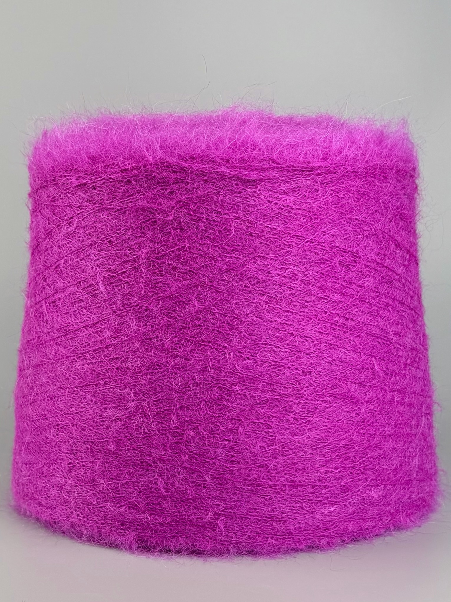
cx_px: 226
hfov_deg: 56.8
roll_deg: +1.8
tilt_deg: -8.2
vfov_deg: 71.6
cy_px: 301
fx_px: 417
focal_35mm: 24
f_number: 1.78
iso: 80
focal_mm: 6.76
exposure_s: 1/476
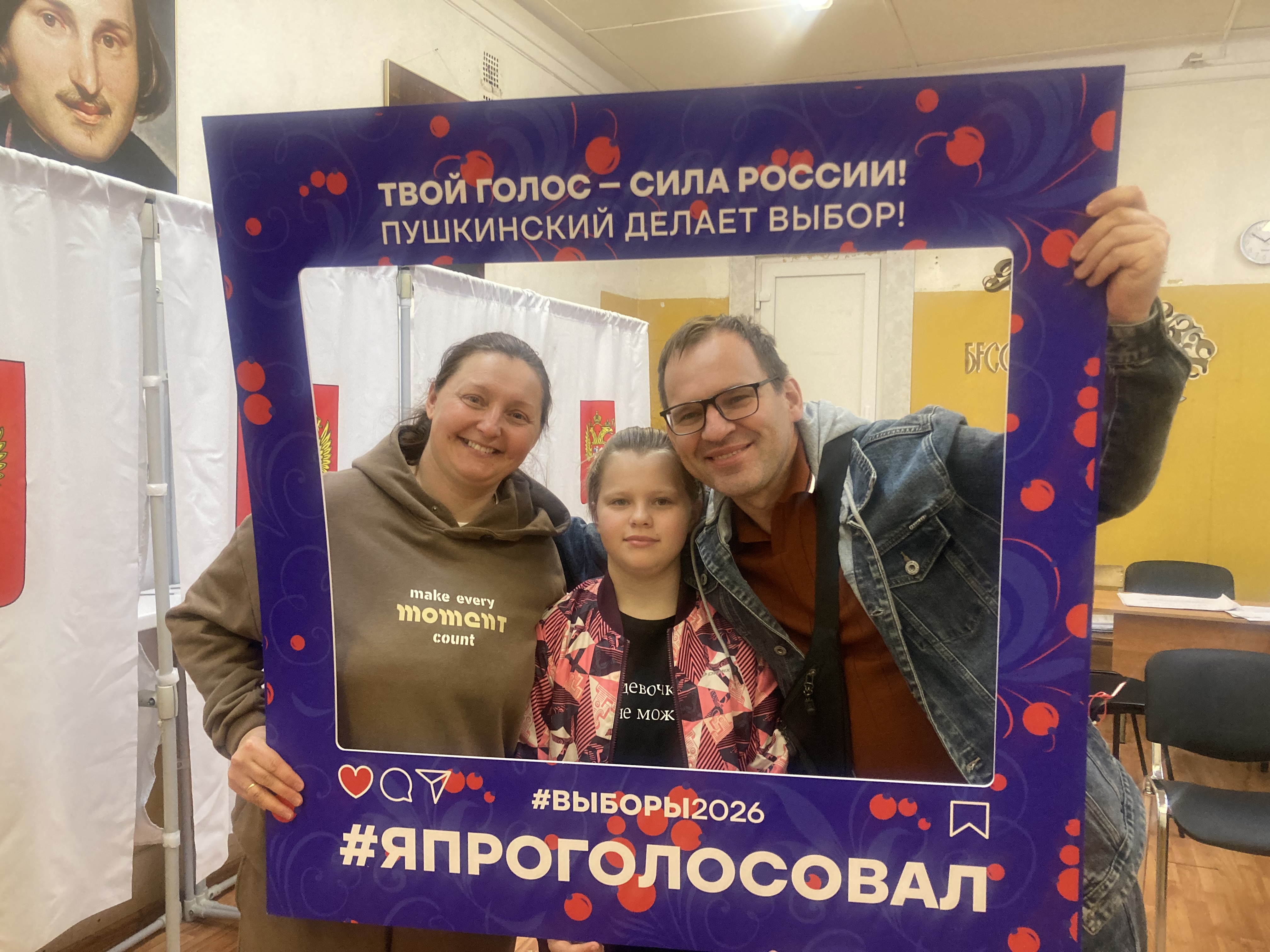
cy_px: 476
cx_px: 635
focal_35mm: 28
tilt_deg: -1.6
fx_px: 1027
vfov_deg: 49.7
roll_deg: -0.6
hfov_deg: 63.4
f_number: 1.8
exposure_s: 1/50
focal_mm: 3.99
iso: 200
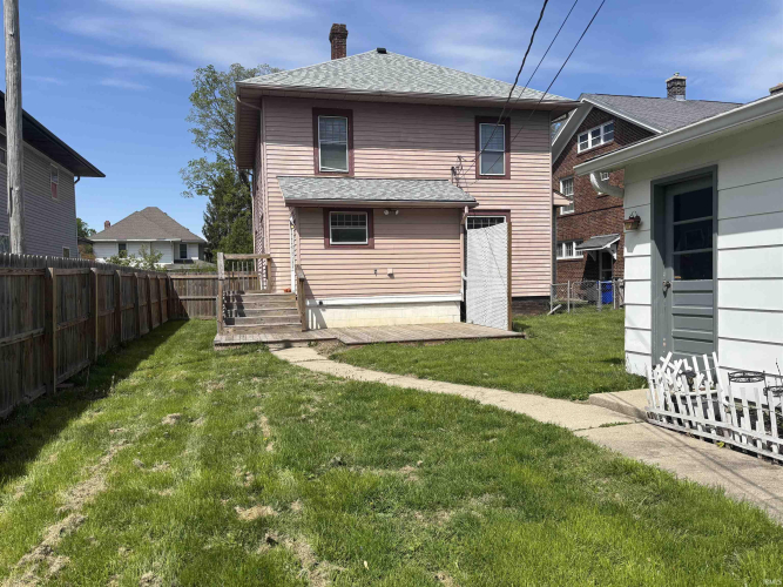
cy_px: 294
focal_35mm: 26
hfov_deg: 67.3
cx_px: 392
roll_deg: +0.9
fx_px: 588
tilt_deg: -1.5
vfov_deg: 53.0
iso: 50
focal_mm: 5.96
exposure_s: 1/4630
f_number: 1.6
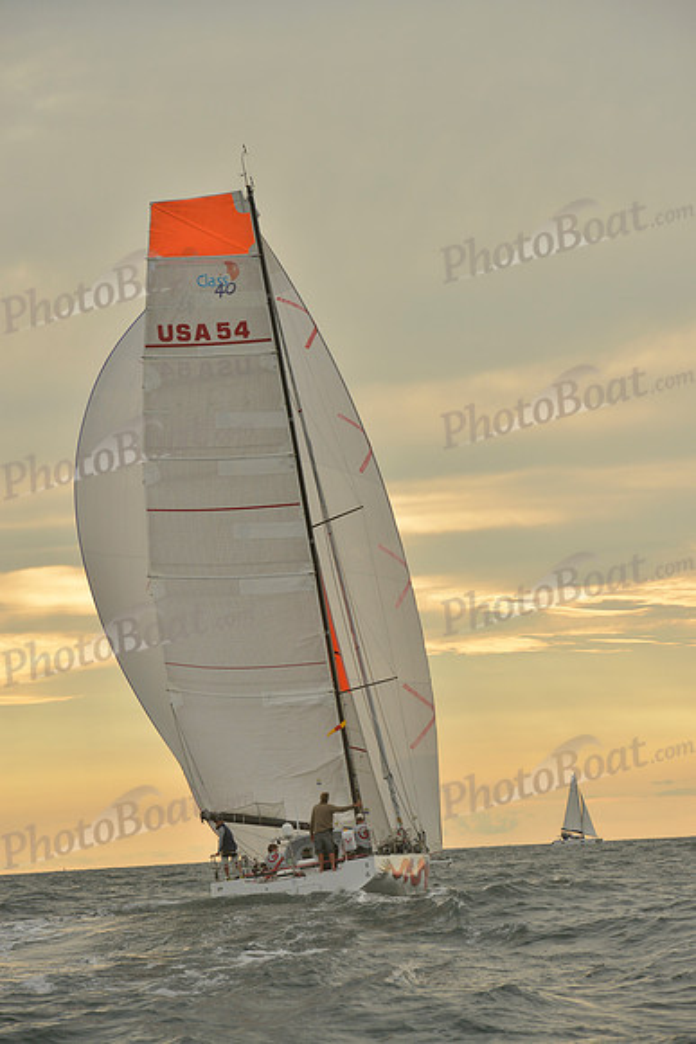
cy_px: 522
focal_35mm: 100
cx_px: 348
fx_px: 2898
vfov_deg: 20.4
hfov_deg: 13.7
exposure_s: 1/1250
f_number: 6.3
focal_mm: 100
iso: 400
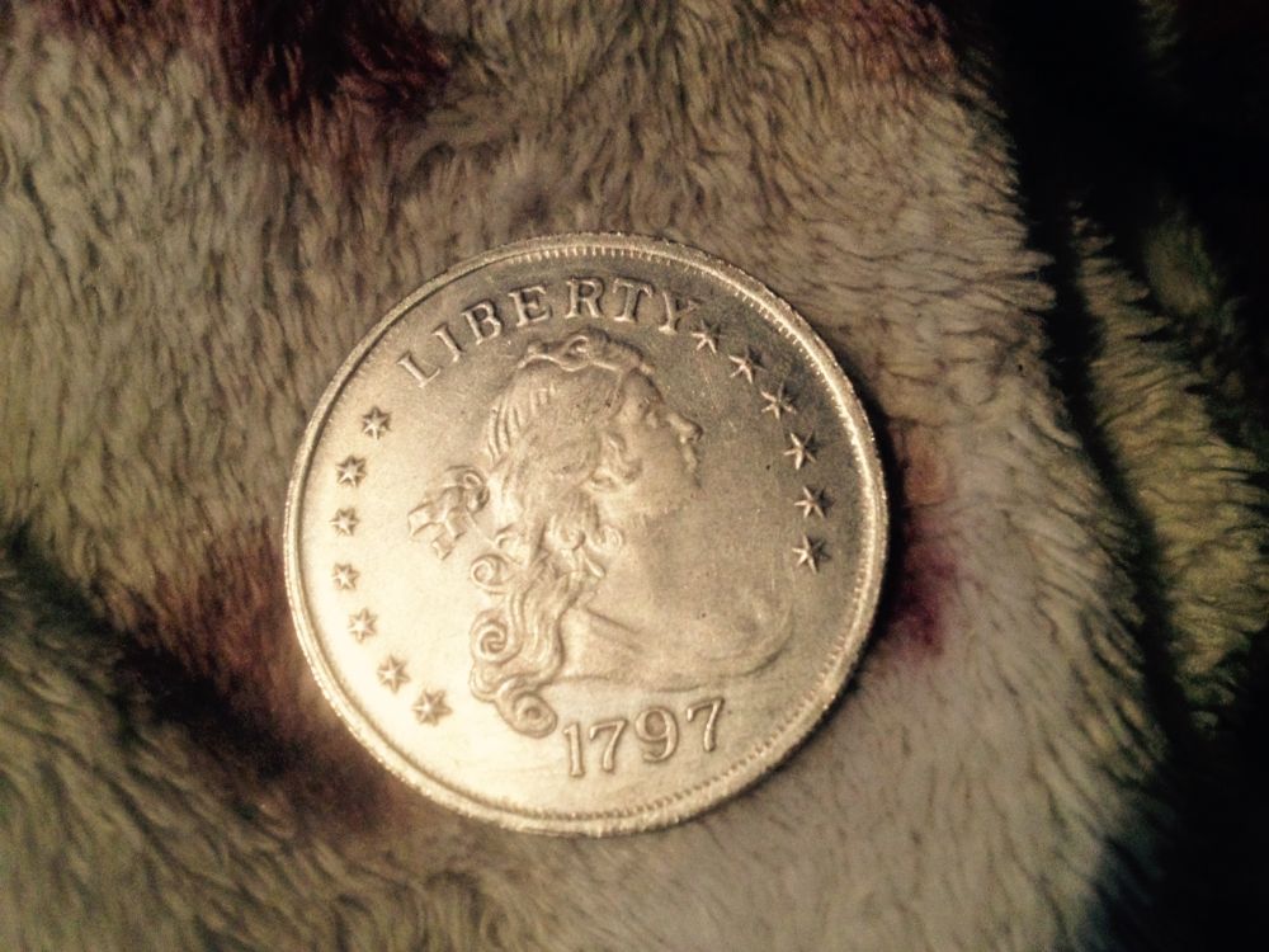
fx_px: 1283
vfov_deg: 40.7
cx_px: 634
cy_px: 476
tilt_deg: -74.8
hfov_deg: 52.6
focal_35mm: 35
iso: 320
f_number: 2.4
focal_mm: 4.28
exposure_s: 1/20
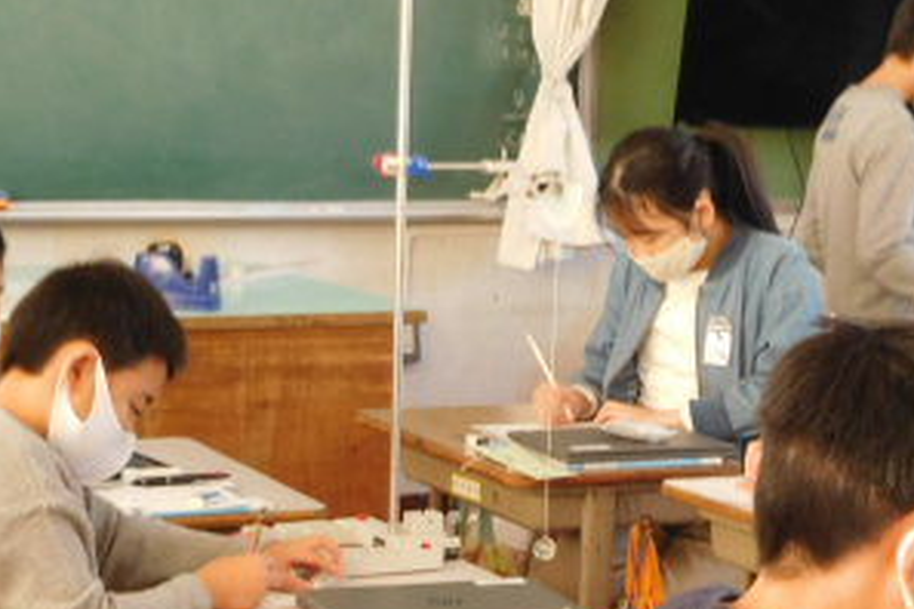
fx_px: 2564
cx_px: 585
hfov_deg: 20.2
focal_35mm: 101
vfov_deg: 13.5
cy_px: 483
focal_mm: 8
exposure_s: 1/30
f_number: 4
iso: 280
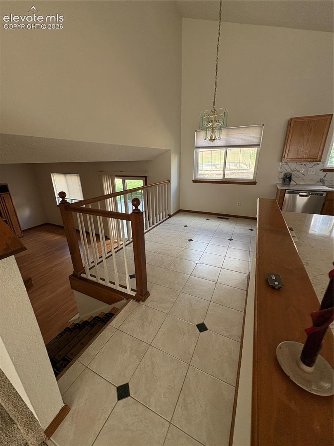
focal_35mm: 14
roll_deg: -0.1
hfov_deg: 85.6
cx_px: 167
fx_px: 180
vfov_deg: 102.1
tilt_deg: -19.6
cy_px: 223
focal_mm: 2.22
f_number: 2.2
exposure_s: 1/99
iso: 125
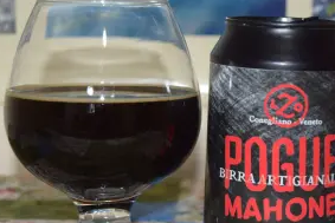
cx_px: 186
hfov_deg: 17.5
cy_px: 136
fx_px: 1087
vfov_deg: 11.8
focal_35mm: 117
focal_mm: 55
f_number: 5.6
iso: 800
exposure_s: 1/60
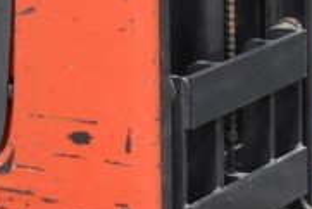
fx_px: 2154
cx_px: 238
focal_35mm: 248
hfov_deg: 8.3
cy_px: -169
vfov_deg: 5.5
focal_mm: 25
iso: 1600
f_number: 5
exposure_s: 1/50
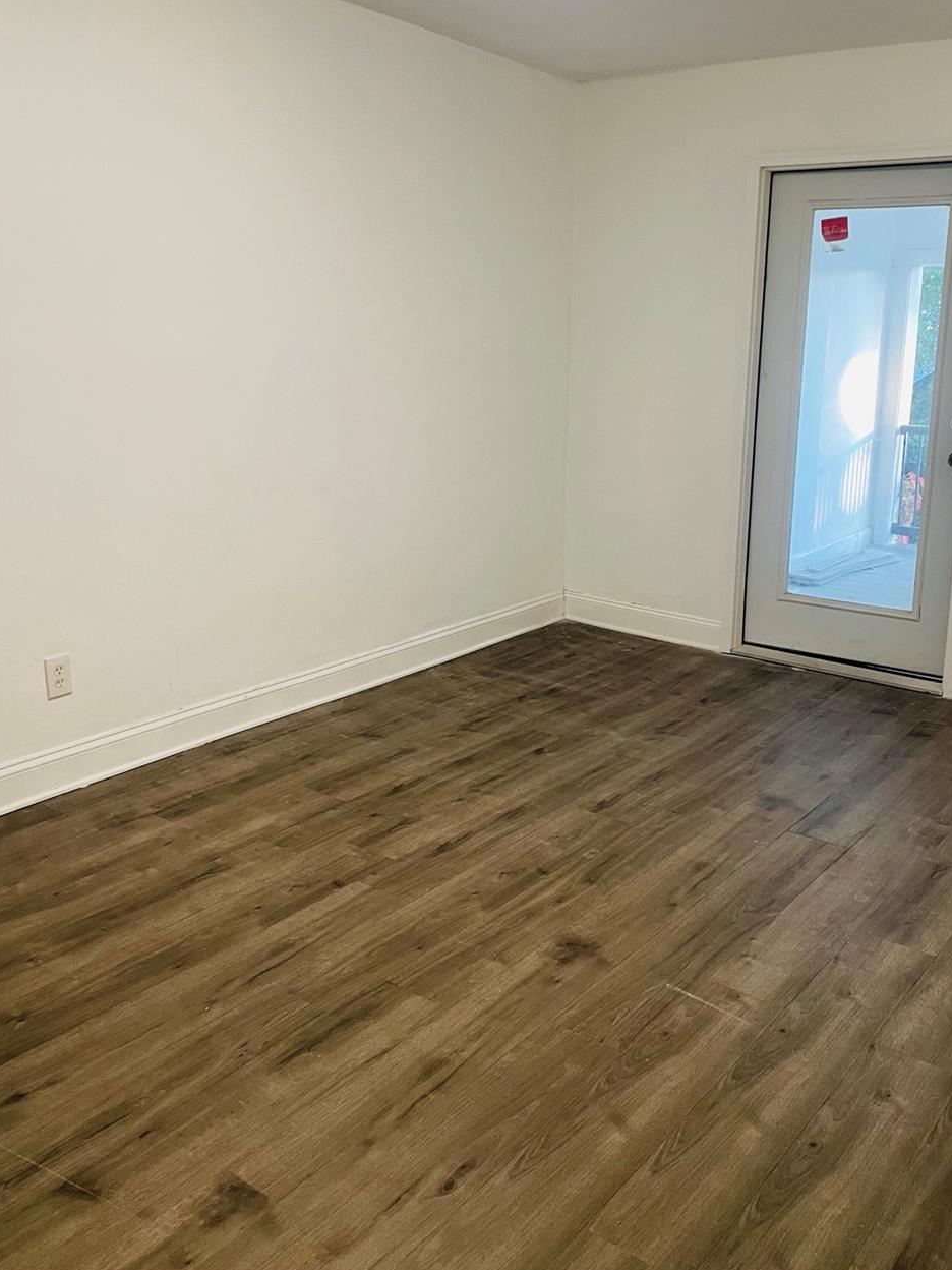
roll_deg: -0.4
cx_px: 548
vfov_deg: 56.6
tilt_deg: -10.9
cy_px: 553
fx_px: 1173
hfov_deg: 44.0
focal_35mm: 32
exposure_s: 1/60
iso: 125
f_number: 1.6
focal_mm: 4.2
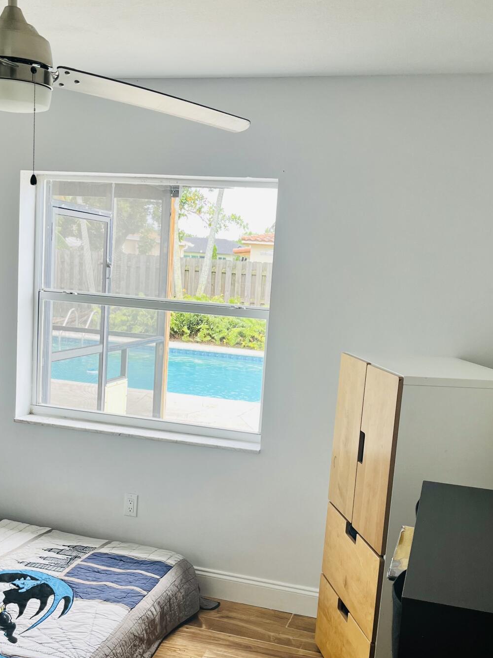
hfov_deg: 36.8
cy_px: 366
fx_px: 740
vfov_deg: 47.8
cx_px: 240
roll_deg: -4.0
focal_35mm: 39
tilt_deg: -8.6
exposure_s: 1/203
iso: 40
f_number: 1.6
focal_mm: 5.1
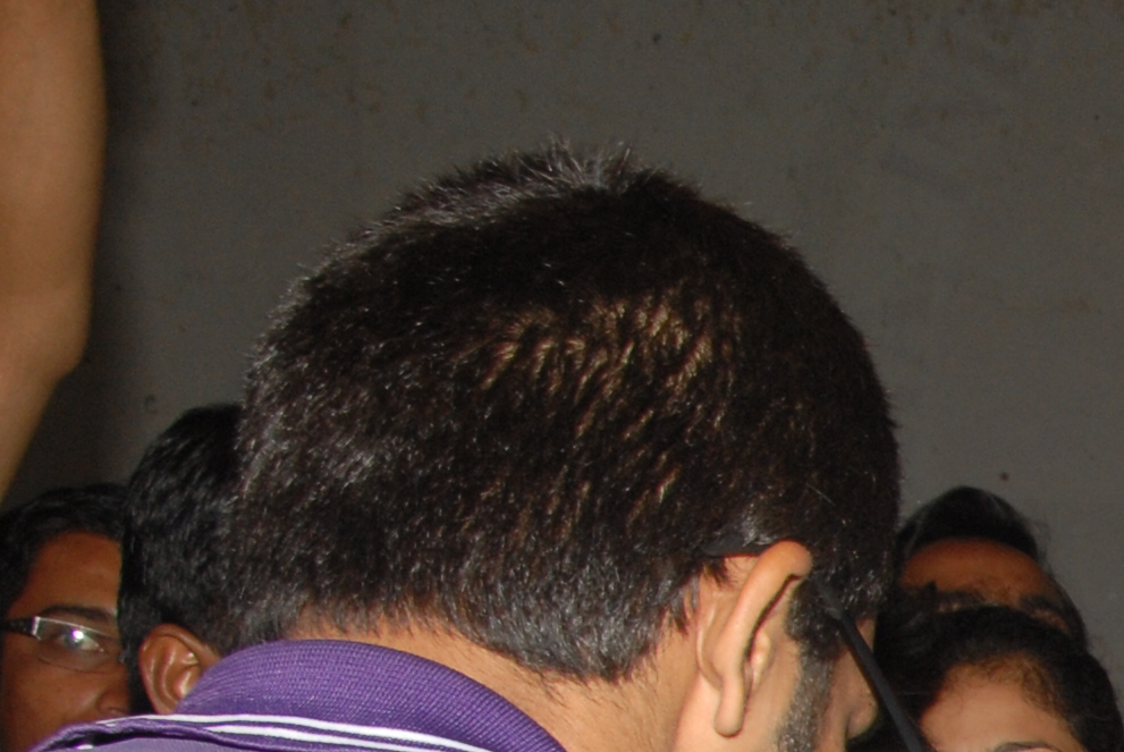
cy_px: 1304
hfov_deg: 14.0
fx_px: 4032
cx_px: 2048
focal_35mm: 129
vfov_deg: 10.1
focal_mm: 22
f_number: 8
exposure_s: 1/80
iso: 320
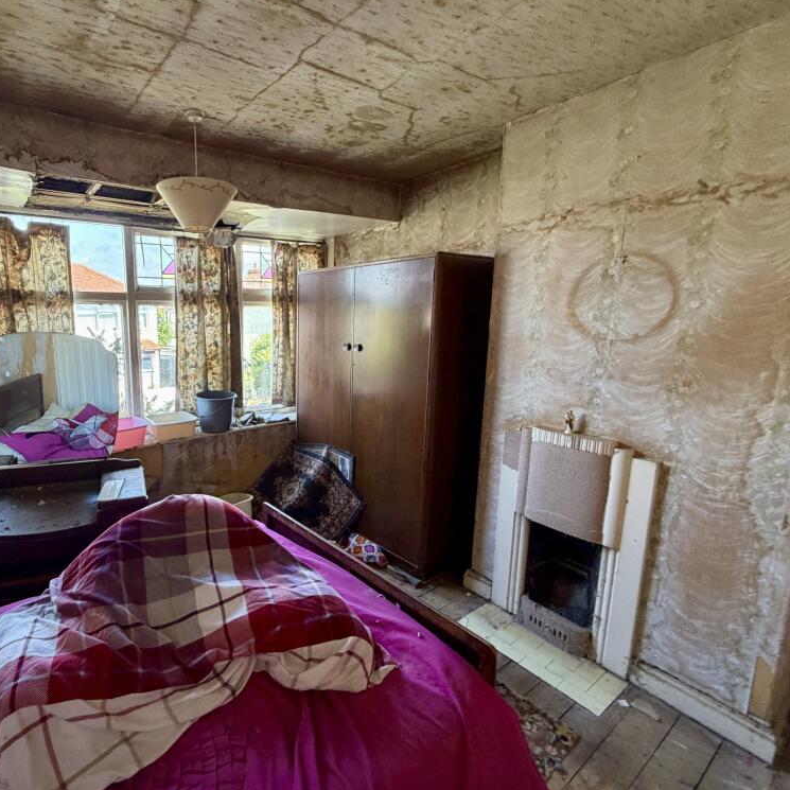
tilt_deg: -8.6
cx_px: 265
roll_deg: +1.4
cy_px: 385
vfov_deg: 84.0
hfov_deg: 81.2
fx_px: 439
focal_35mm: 17
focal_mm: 2.22
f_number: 2.2
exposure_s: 1/121
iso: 320
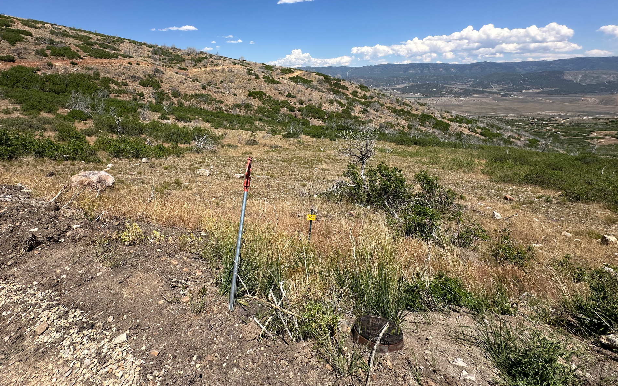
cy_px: 141
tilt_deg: -13.5
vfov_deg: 69.9
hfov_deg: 97.8
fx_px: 269
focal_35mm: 16
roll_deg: +0.9
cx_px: 294
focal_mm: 2.22
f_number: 2.2
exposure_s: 1/2506
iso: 50
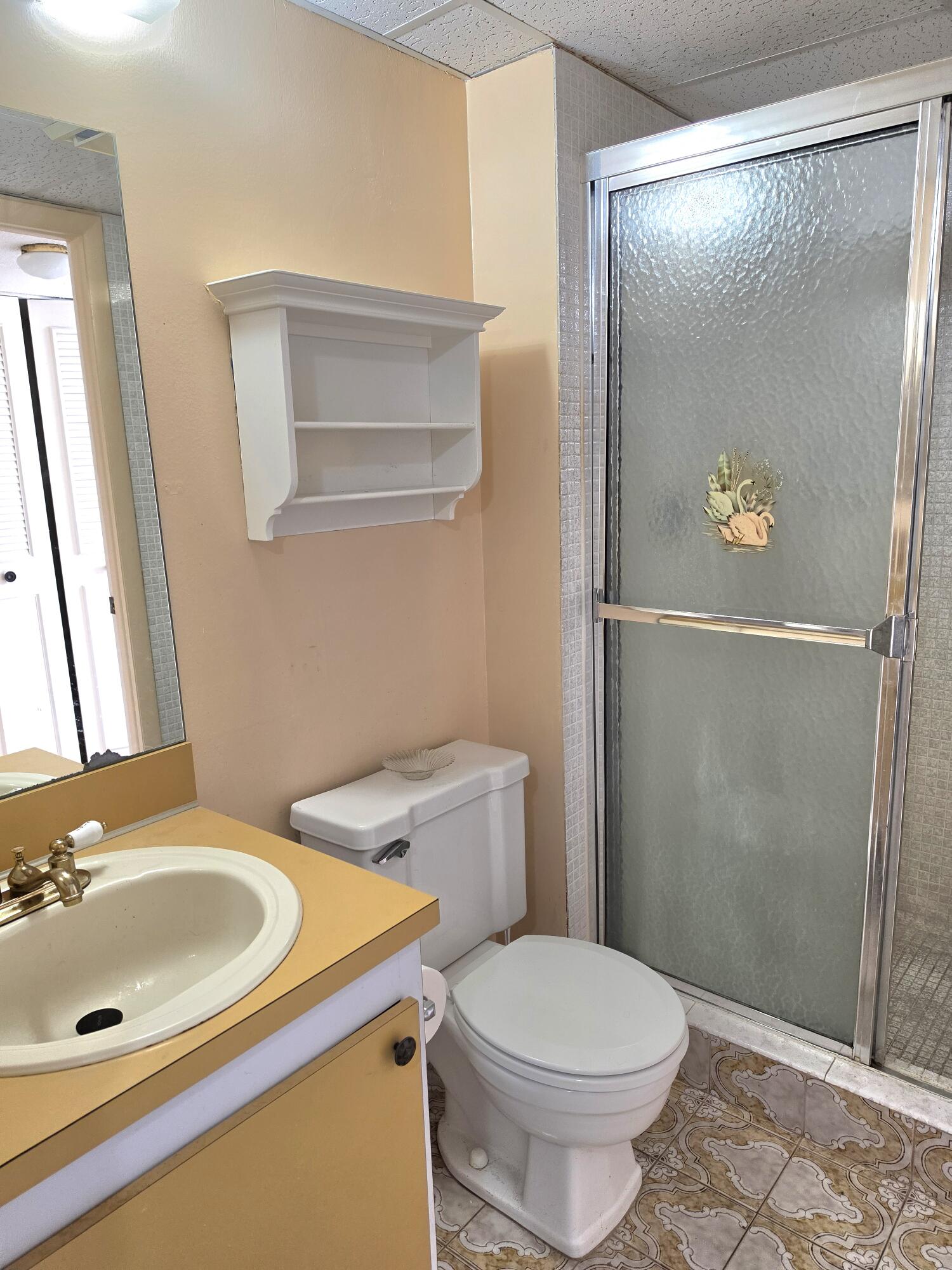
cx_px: 476
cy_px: 635
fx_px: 843
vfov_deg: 73.9
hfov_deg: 58.9
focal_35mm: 23
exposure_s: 1/182
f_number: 1.4
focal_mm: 6.5
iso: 125
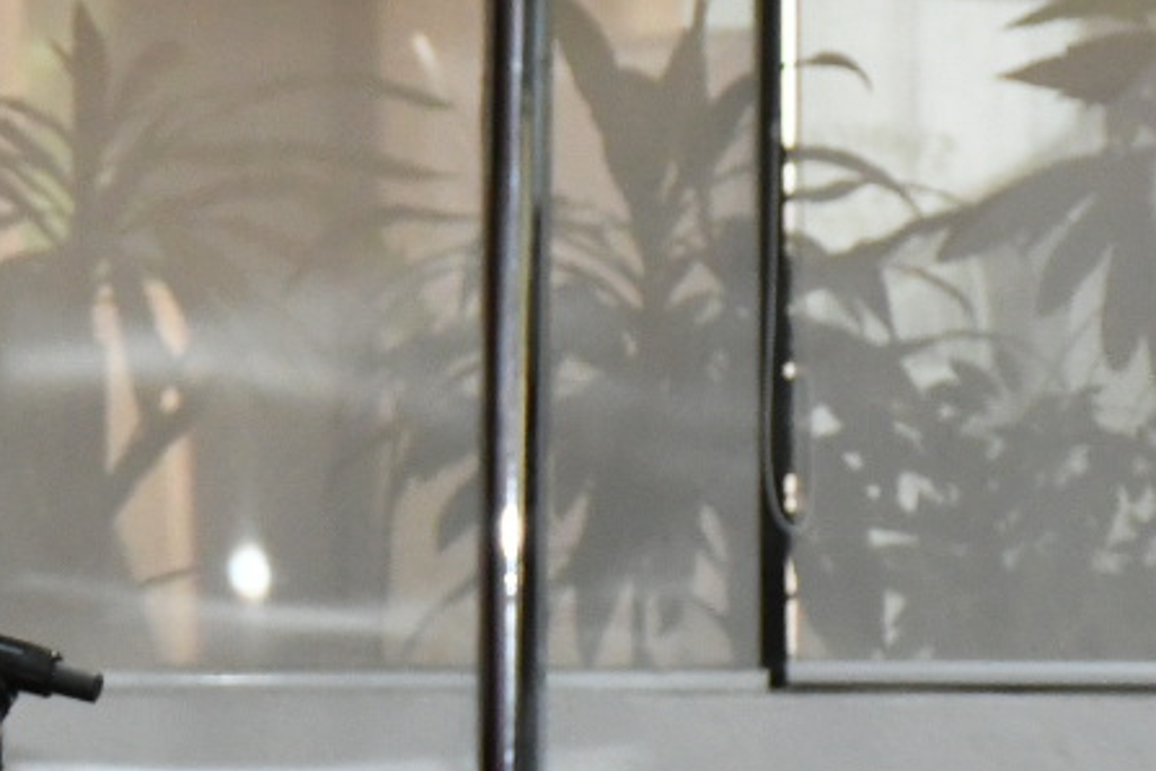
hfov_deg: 6.0
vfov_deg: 4.1
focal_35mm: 337
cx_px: -688
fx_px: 10821
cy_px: 318
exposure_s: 1/125
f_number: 5.6
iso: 4000
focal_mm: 62
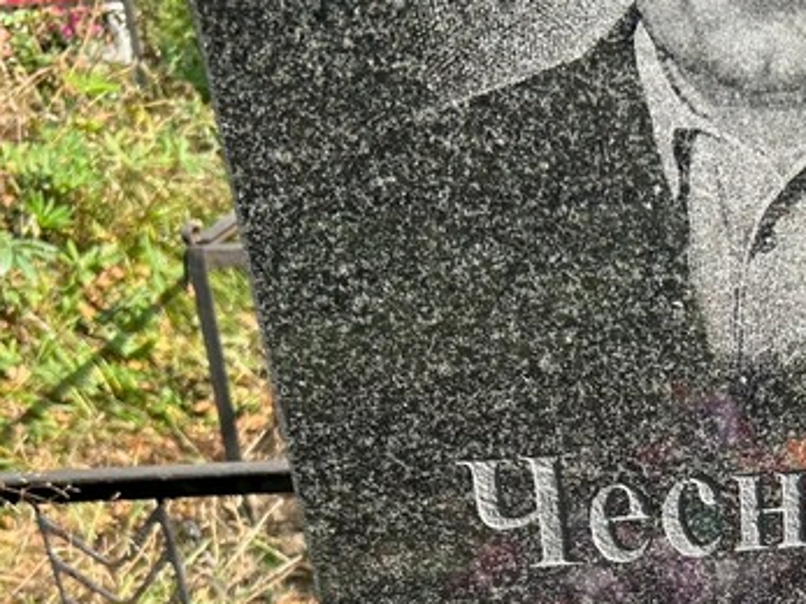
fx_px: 1397
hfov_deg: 30.9
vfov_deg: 23.3
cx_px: 713
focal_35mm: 60
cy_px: 611
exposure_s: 1/1209
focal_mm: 5.7
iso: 50
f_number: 1.5
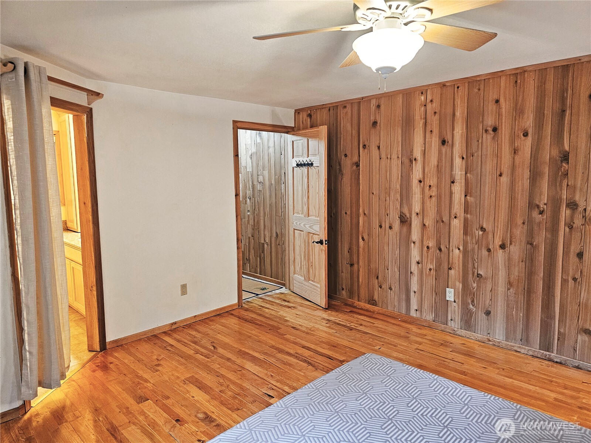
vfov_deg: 58.9
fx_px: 393
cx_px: 296
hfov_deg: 73.9
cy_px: 222
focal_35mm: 23
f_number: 1.7
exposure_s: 1/120
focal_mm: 6.3
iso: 640
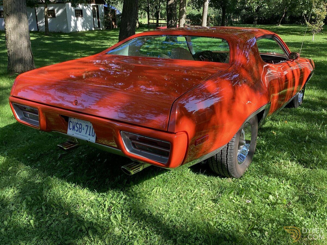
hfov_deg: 58.4
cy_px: 122
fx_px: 293
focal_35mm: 31
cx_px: 164
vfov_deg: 45.4
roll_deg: +0.7
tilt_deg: -22.5
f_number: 2.4
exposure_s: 1/120
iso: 25
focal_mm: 3.3
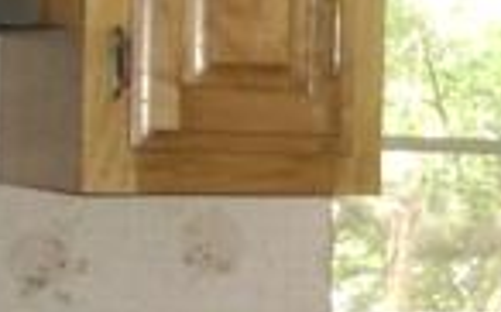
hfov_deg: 9.6
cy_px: 459
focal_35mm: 194
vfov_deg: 6.7
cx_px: 1191
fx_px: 2647
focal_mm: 6.3
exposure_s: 1/60
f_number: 3.1
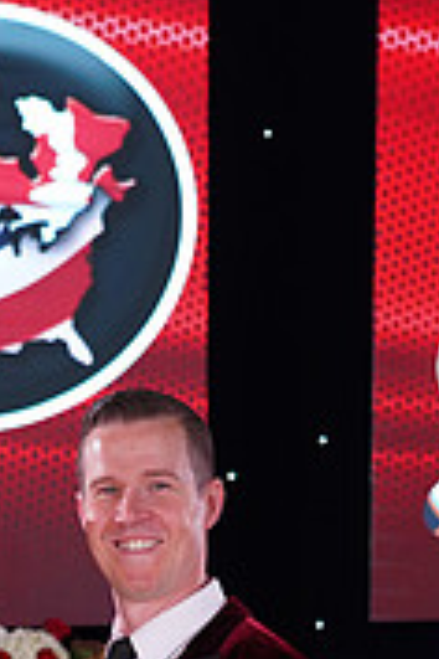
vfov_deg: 13.9
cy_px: 1013
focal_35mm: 138
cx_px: -162
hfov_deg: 9.7
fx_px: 2524
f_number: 4
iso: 1600
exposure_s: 1/160
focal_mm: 42
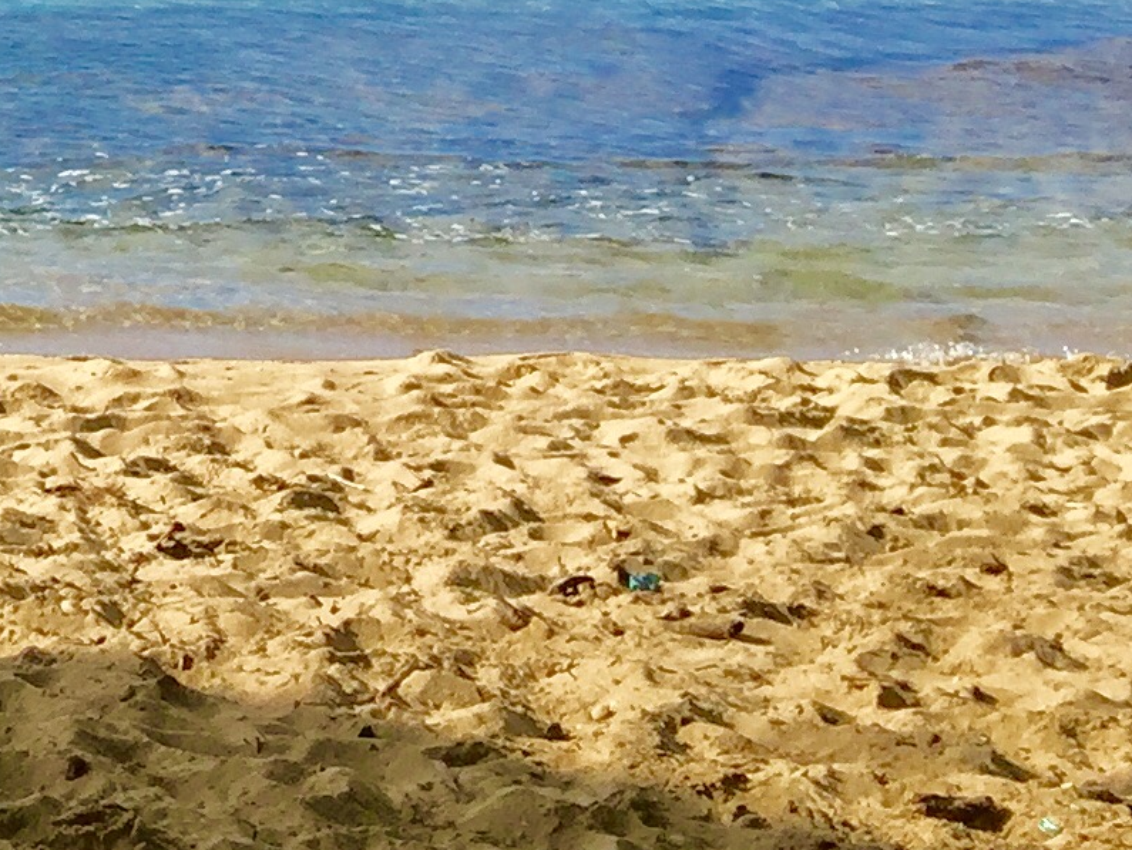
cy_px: -416
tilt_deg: -1.4
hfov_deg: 14.4
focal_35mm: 119
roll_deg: -2.1
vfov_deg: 11.9
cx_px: -961
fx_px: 3893
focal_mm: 4.15
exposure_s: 1/2083
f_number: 2.2
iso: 32
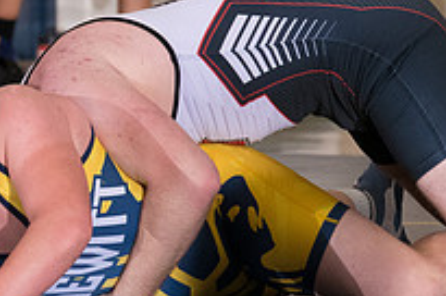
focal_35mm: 806
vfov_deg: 1.7
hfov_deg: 2.6
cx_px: -67
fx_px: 9970
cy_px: 137
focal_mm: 190
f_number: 5.6
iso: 2000
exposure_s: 1/250
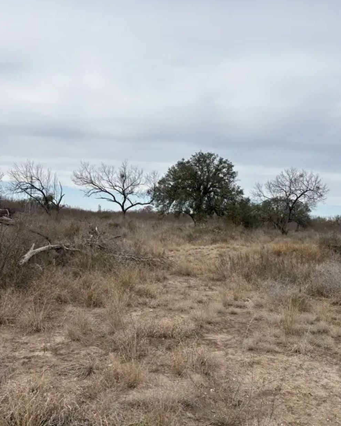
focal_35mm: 28
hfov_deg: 51.5
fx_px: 353
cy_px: 220
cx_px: 174
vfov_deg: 62.2
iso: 50
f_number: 1.6
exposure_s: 1/3448
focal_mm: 5.96
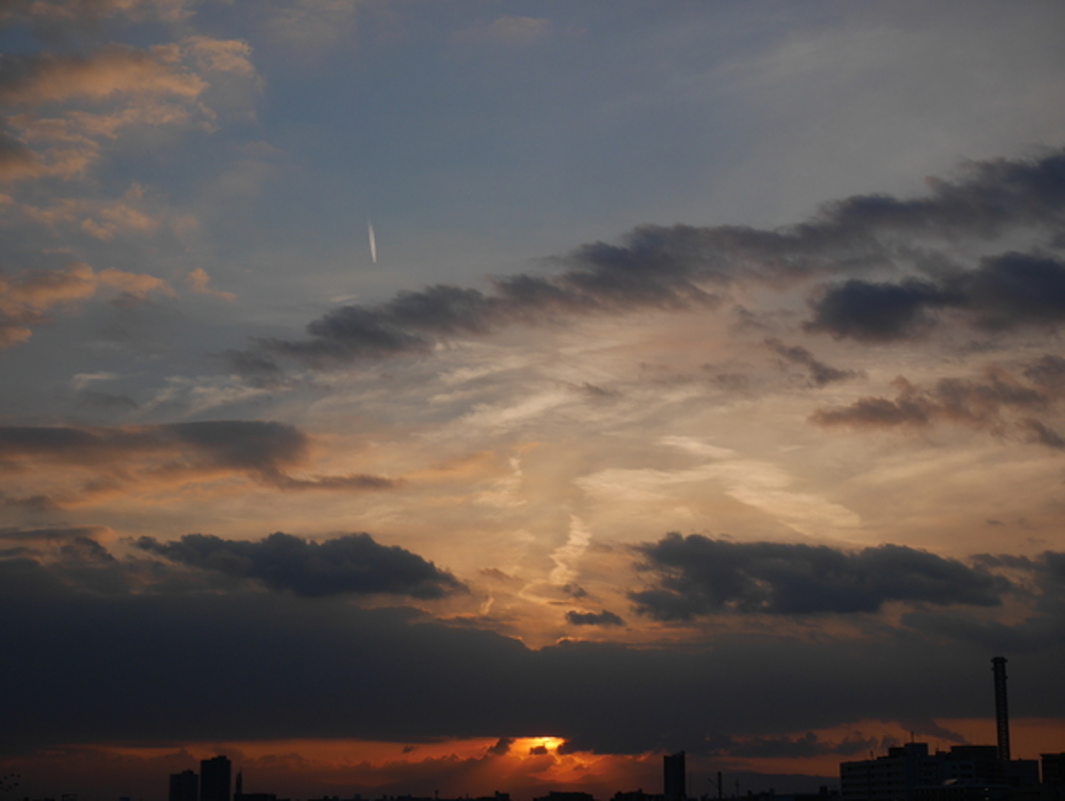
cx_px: 532
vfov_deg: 23.0
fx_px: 1971
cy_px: 400
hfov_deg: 30.2
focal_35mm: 64
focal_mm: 32
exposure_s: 1/250
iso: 200
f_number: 8
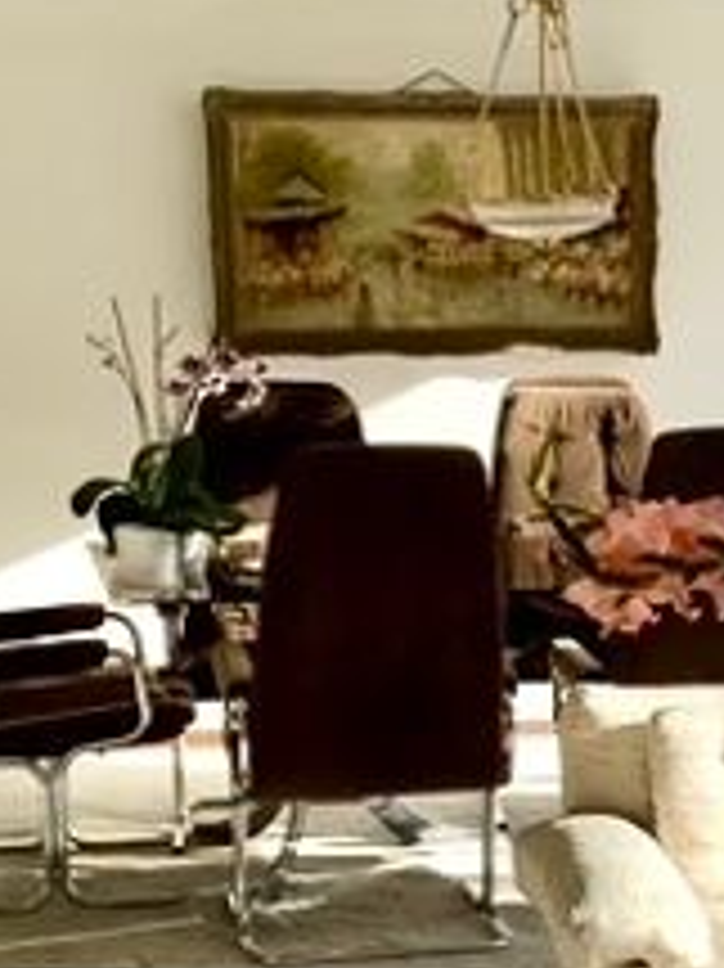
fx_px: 2512
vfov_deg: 21.5
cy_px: 779
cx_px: 753
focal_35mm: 90
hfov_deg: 16.0
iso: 16
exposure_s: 1/804
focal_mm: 3
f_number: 1.8
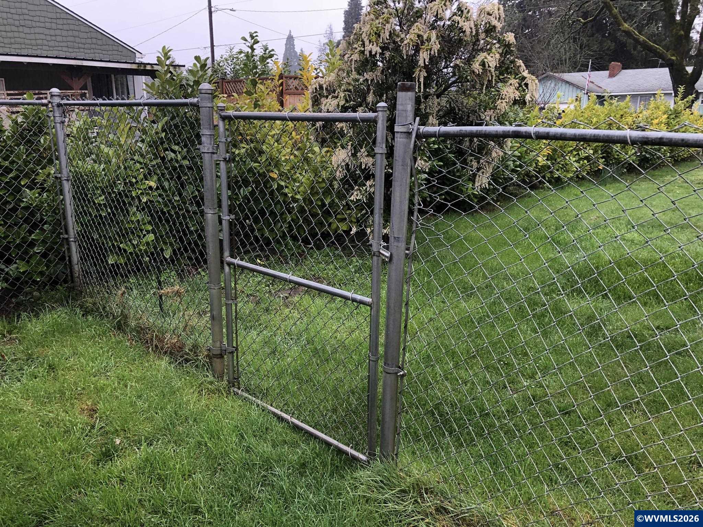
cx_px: 352
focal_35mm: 28
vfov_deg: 49.7
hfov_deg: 63.4
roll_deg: +0.5
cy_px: 264
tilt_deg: -13.7
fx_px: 569
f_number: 1.8
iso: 64
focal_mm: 4
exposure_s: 1/120
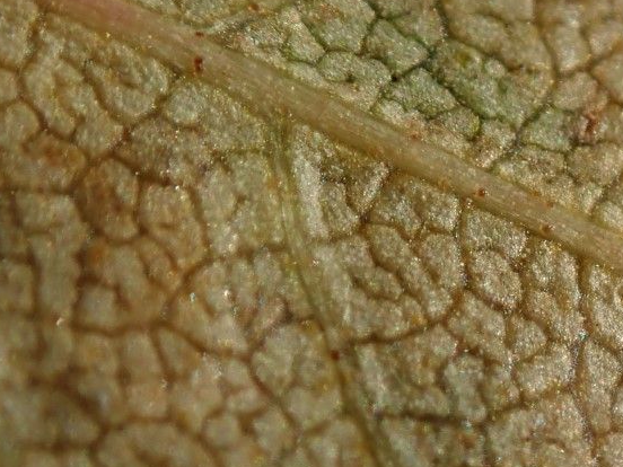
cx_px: 647
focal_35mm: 261
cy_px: 343
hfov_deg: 7.5
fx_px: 4697
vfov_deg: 5.7
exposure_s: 1/500
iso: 100
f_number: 6.3
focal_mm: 18
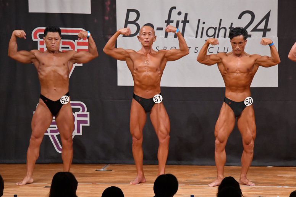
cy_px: 98
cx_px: 148
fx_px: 2219
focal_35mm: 270
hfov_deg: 7.6
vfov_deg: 5.1
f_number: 5.6
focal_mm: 180
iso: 7200
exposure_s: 1/400
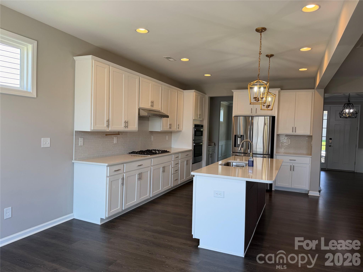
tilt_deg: -3.1
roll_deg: -1.4
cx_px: 182
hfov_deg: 71.6
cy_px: 136
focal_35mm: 24
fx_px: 252
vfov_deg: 56.8
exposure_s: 1/204
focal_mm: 6.76
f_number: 1.78
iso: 80
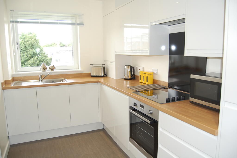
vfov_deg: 47.9
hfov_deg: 67.4
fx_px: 178
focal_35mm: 27
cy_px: 79
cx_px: 118
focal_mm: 18
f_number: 3.5
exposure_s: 1/60
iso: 400
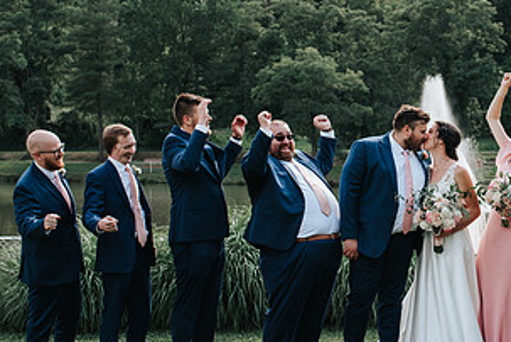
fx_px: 1066
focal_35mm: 75
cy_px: 158
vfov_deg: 18.2
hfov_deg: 26.4
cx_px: 414
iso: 140
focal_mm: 35
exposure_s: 1/640
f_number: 3.2
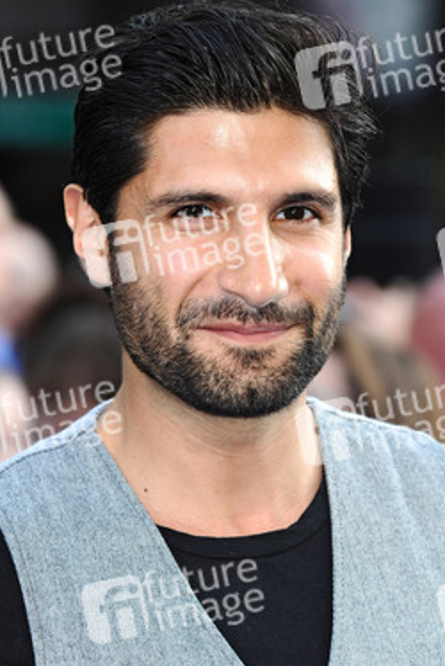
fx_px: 4303
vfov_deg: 8.8
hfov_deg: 5.9
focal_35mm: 233
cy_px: 335
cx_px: 225
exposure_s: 1/200
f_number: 5
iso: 320
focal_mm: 145
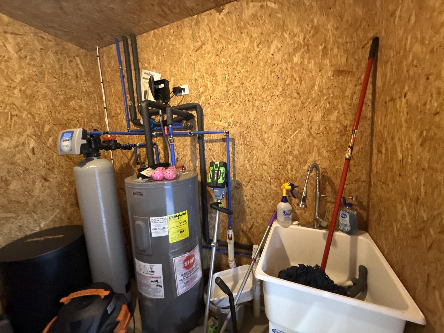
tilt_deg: -6.3
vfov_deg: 85.7
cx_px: 222
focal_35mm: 14
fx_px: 180
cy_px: 166
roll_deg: +3.2
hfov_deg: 102.1
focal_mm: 2.22
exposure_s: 1/60
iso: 1000
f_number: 2.2
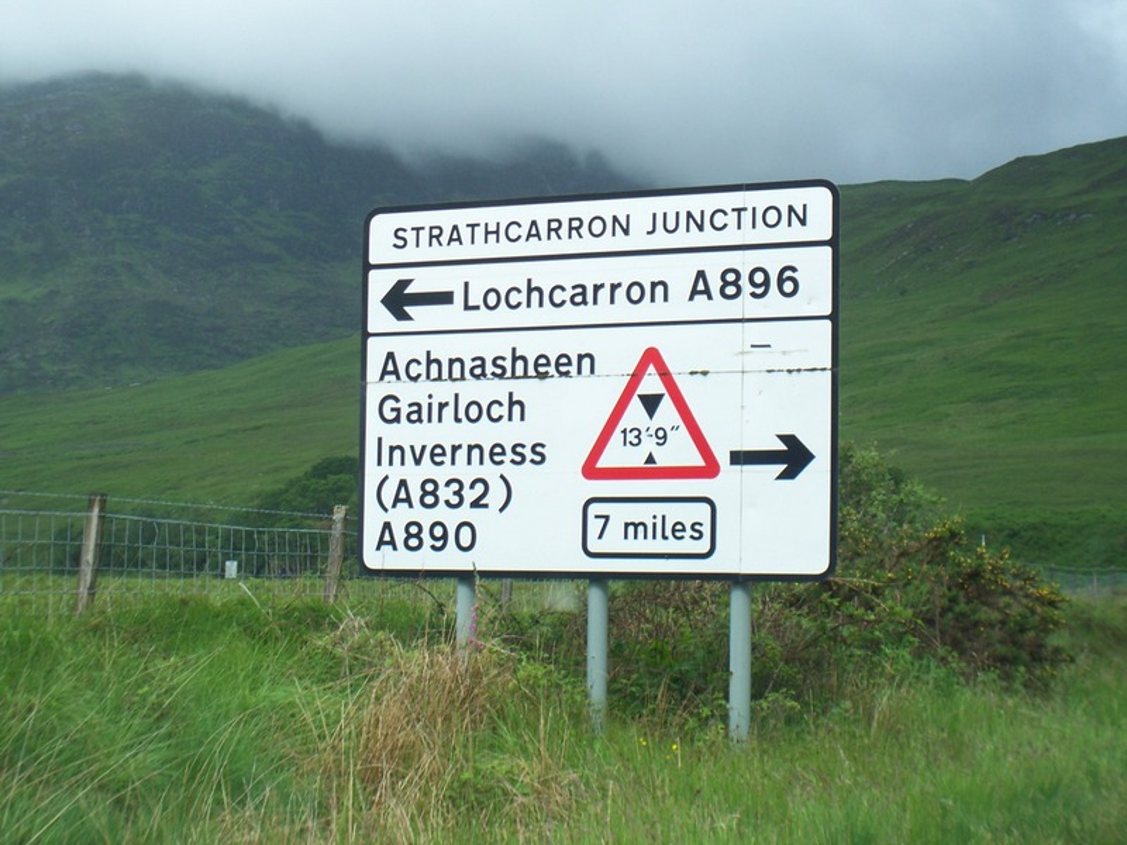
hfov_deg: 25.7
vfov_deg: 19.4
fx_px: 2474
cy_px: 422
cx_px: 564
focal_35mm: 76
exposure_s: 1/160
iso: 64
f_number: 4.2
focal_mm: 12.4
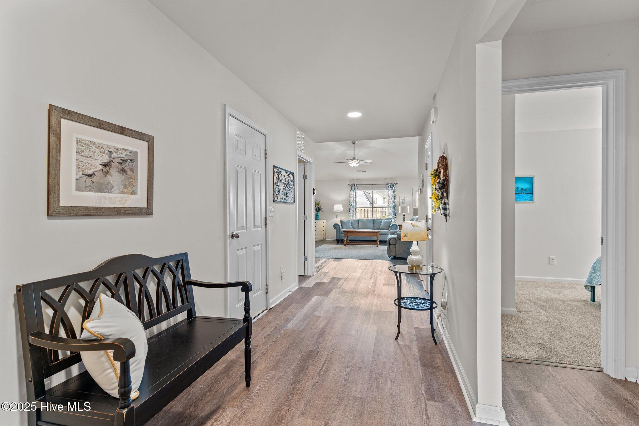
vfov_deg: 70.4
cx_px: 320
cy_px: 213
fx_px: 302
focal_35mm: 17
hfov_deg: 93.3
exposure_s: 1.6
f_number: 6.3
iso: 100
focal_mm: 17
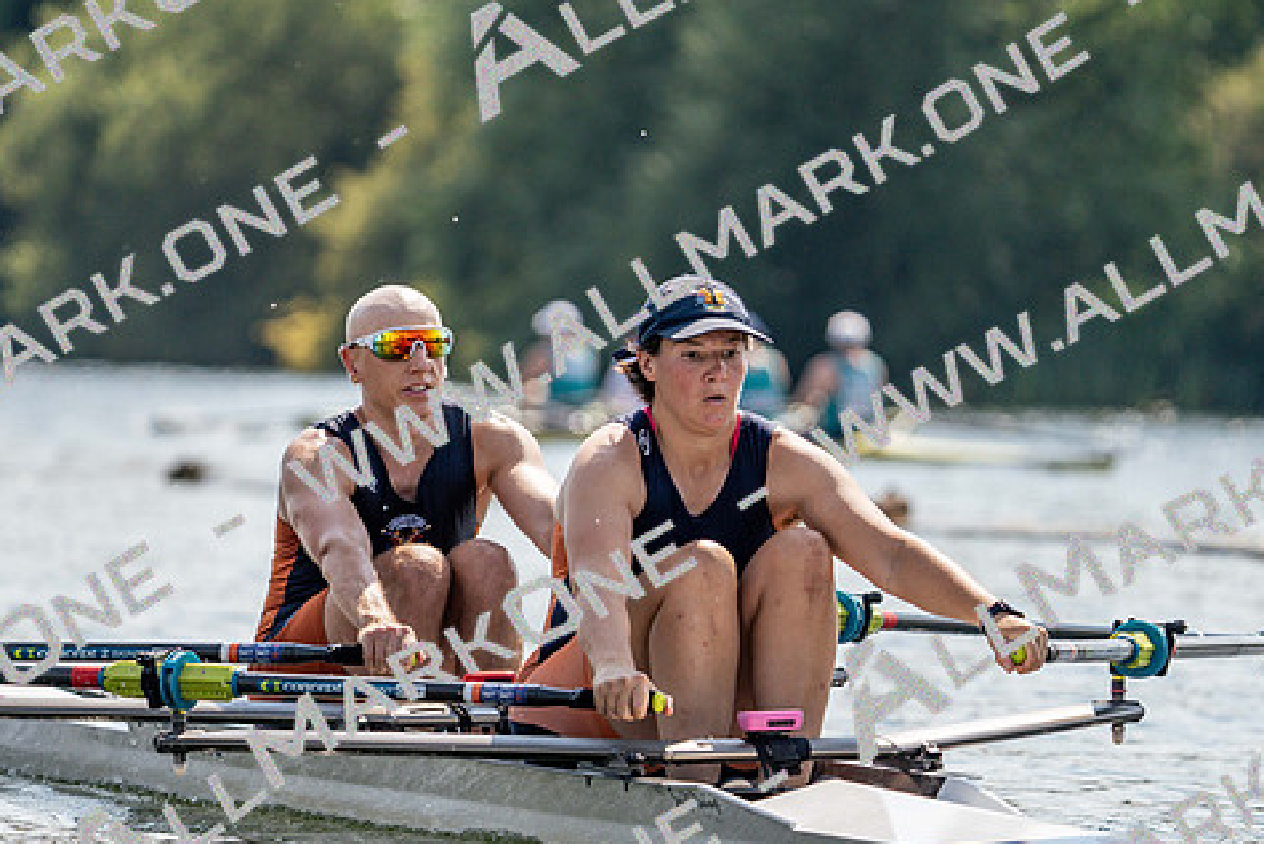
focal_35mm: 398
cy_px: 513
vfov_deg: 3.5
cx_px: 617
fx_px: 13978
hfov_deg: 5.2
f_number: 6.3
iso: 250
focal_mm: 326
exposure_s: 1/1600
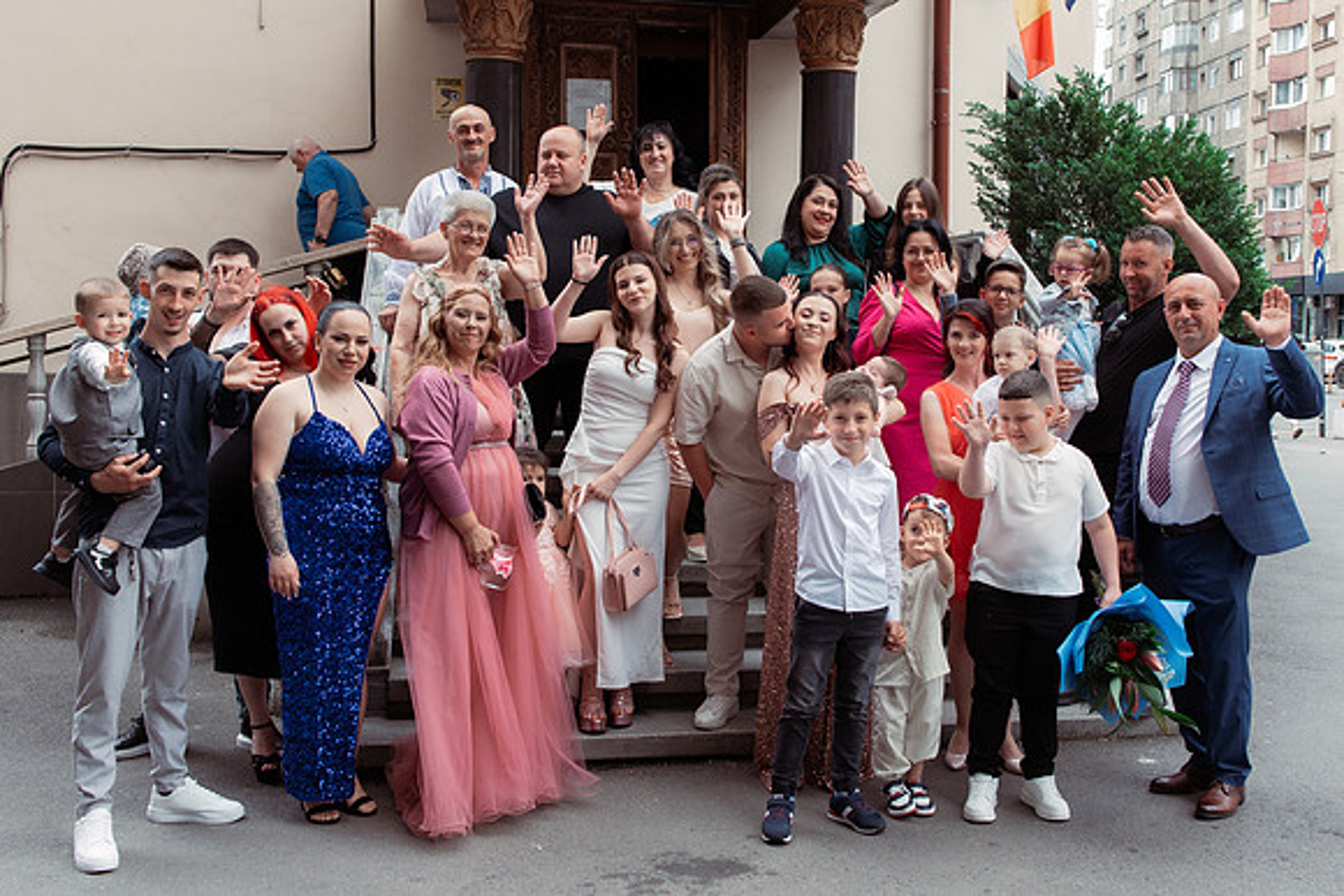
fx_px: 1446
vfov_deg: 34.4
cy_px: 400
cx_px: 744
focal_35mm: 39
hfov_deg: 49.8
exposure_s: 1/320
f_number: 6.3
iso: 400
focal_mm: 35
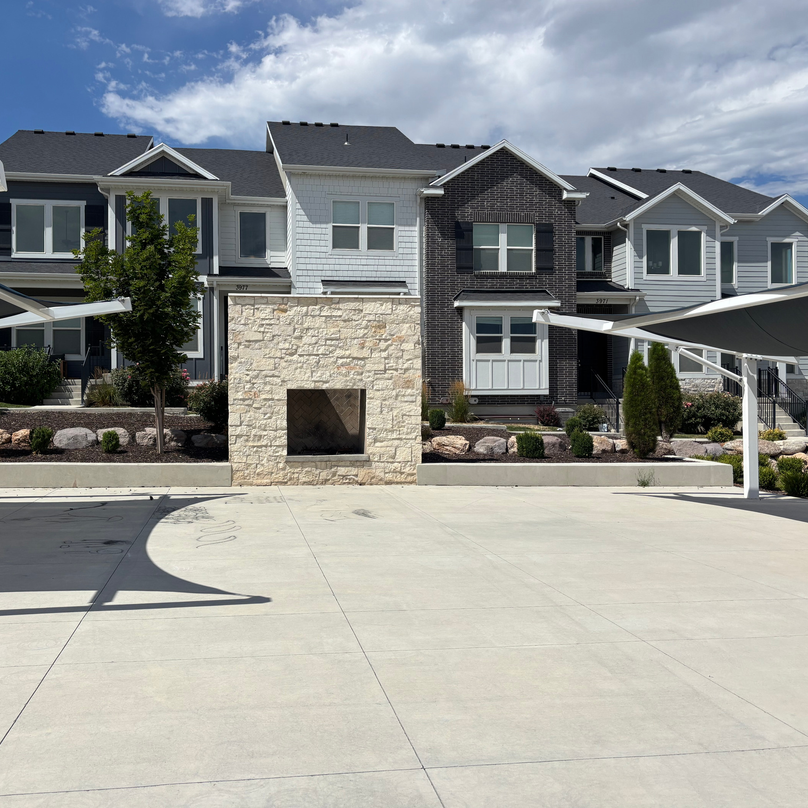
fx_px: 819
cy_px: 401
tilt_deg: +0.9
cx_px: 338
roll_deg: +0.9
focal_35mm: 31
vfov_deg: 52.5
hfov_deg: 52.3
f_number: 1.6
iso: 50
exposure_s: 1/7692
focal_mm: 5.96
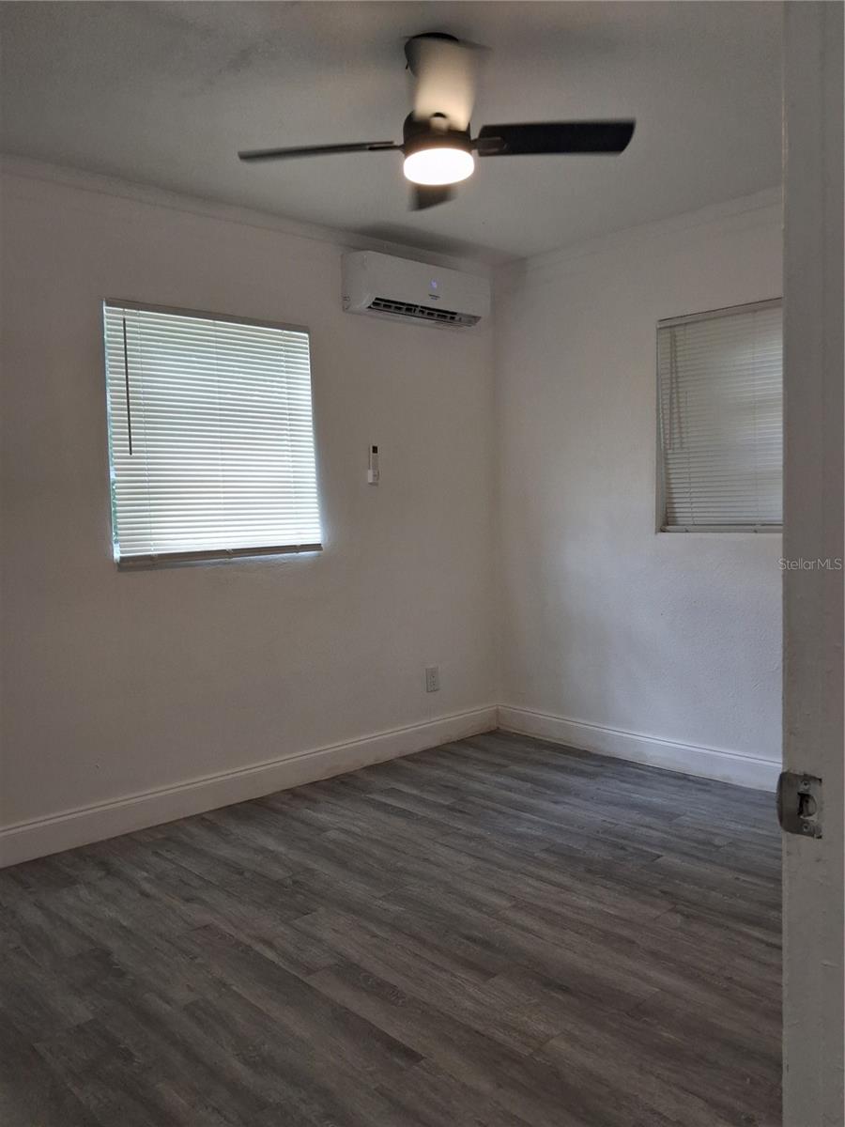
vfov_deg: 65.3
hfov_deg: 51.4
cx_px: 422
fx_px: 879
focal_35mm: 27
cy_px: 564
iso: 80
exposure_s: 1/100
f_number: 1.8
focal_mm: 4
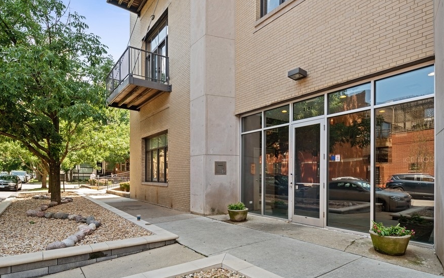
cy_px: 130
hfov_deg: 85.0
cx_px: 228
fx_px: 242
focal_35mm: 20
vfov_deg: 59.6
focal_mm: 19
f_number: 8
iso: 400
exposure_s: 1/160
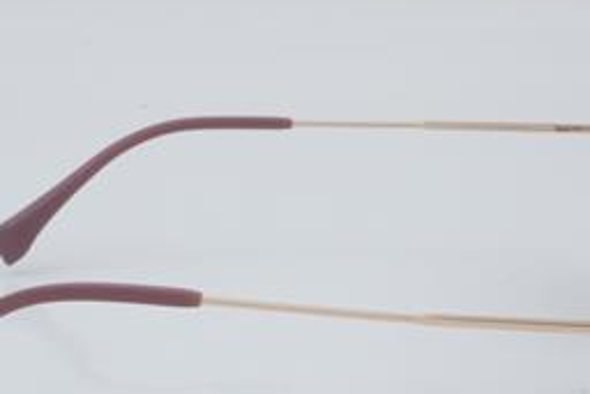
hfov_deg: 17.5
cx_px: 313
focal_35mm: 117
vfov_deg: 11.7
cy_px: 279
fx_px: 1919
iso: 100
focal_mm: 50
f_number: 32
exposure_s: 1/3
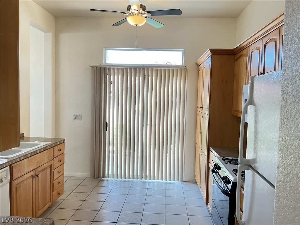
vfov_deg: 48.2
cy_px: 112
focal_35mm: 29
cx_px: 150
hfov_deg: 61.7
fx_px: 251
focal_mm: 3
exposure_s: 1/60
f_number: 1.8
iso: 64
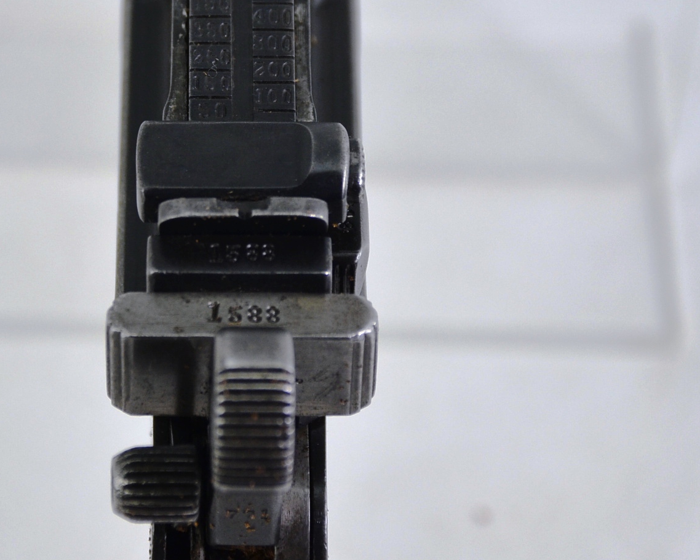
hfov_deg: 9.1
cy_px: 155
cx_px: 223
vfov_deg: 7.3
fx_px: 4412
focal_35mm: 213
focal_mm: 70
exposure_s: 1/320
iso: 400
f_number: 5.3
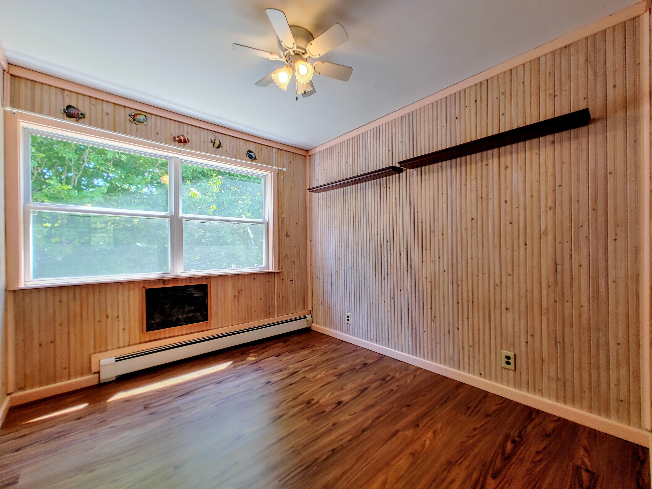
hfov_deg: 98.2
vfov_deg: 81.7
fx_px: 283
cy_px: 244
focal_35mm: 15
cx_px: 326
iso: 50
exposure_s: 1/40
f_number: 1.9
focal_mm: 1.78
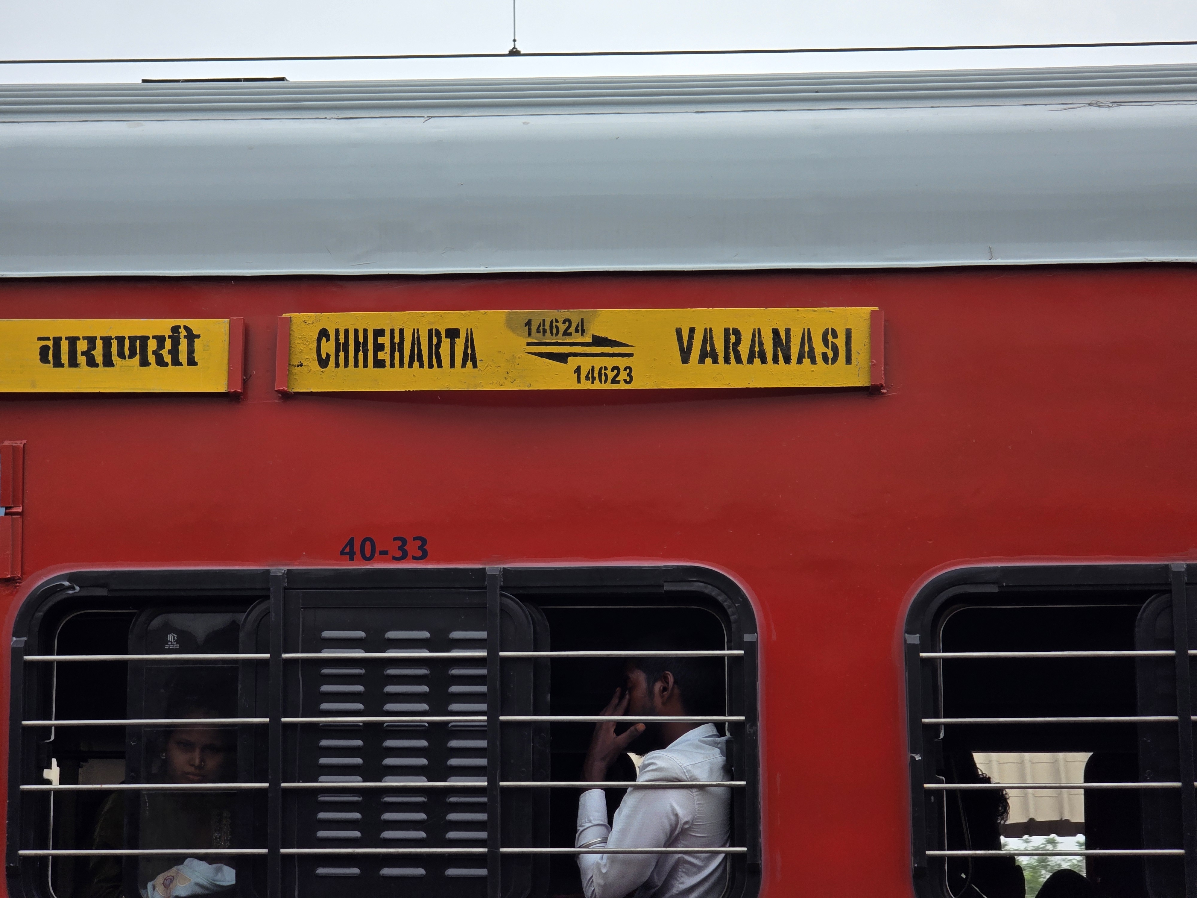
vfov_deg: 12.9
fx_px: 3977
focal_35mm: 115
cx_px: 598
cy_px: 449
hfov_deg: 17.1
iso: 64
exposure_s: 1/734
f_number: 3.4
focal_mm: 18.6
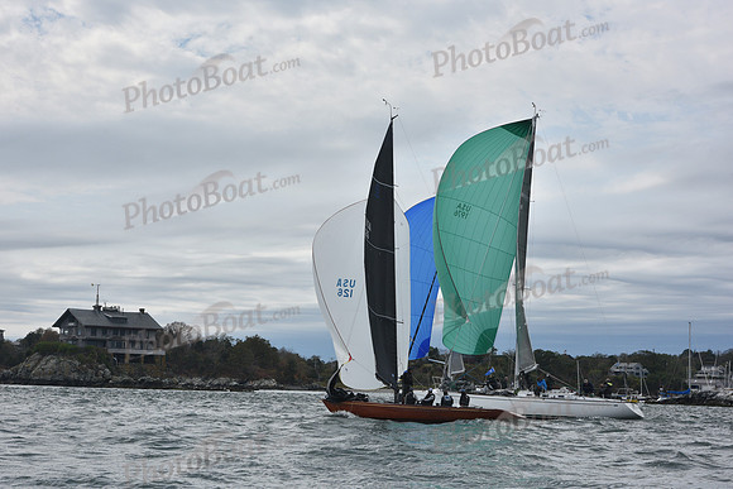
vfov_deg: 17.1
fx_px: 1629
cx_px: 366
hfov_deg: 25.4
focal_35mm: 80
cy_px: 244
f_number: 11
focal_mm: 80
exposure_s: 1/1000
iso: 400
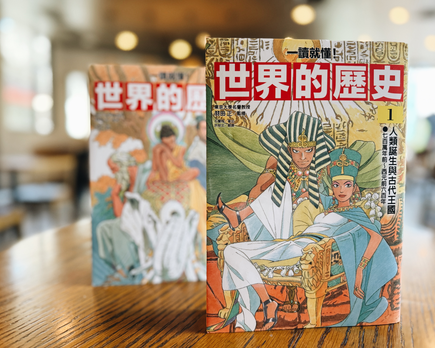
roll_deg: -0.4
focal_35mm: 25
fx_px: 322
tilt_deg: -4.6
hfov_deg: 68.1
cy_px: 174
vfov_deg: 56.8
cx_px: 224
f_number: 1.78
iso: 320
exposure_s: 1/120
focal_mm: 6.76
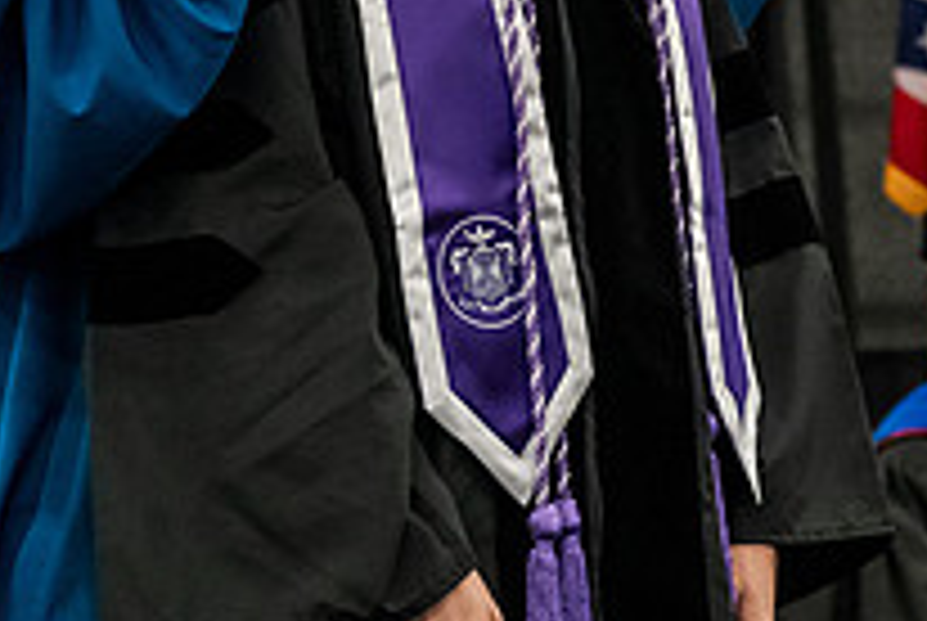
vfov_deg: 7.0
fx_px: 5080
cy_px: -74
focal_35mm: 197
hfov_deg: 10.4
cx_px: 378
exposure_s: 1/250
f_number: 5
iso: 6400
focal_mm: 70
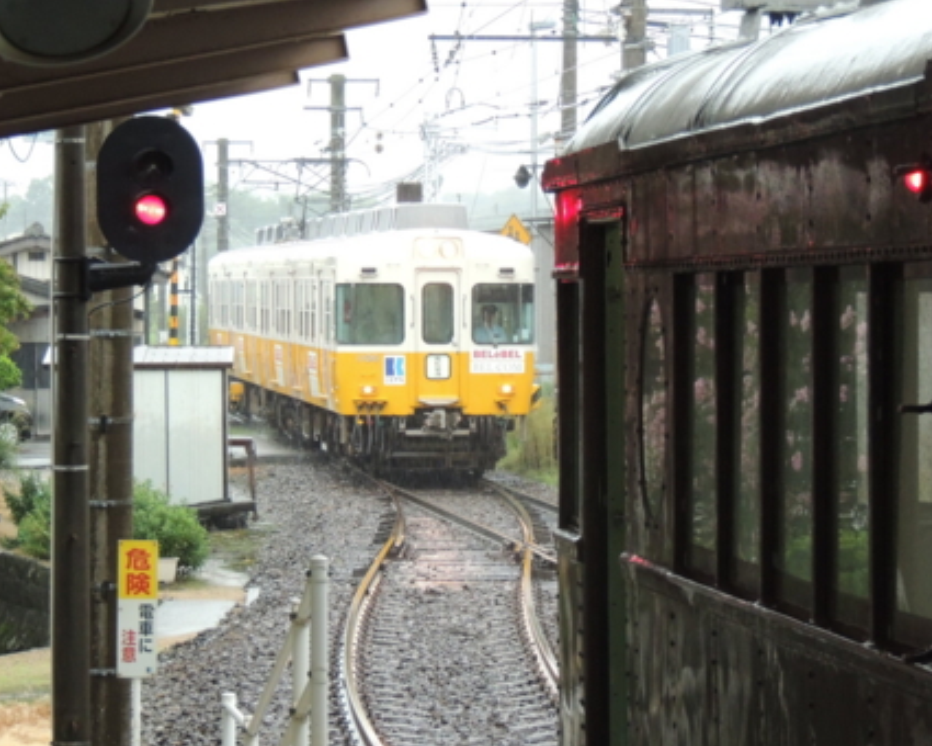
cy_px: 377
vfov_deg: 9.0
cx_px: 476
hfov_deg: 11.3
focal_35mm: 171
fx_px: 4717
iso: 800
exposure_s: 1/125
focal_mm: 27.6
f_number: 4.4
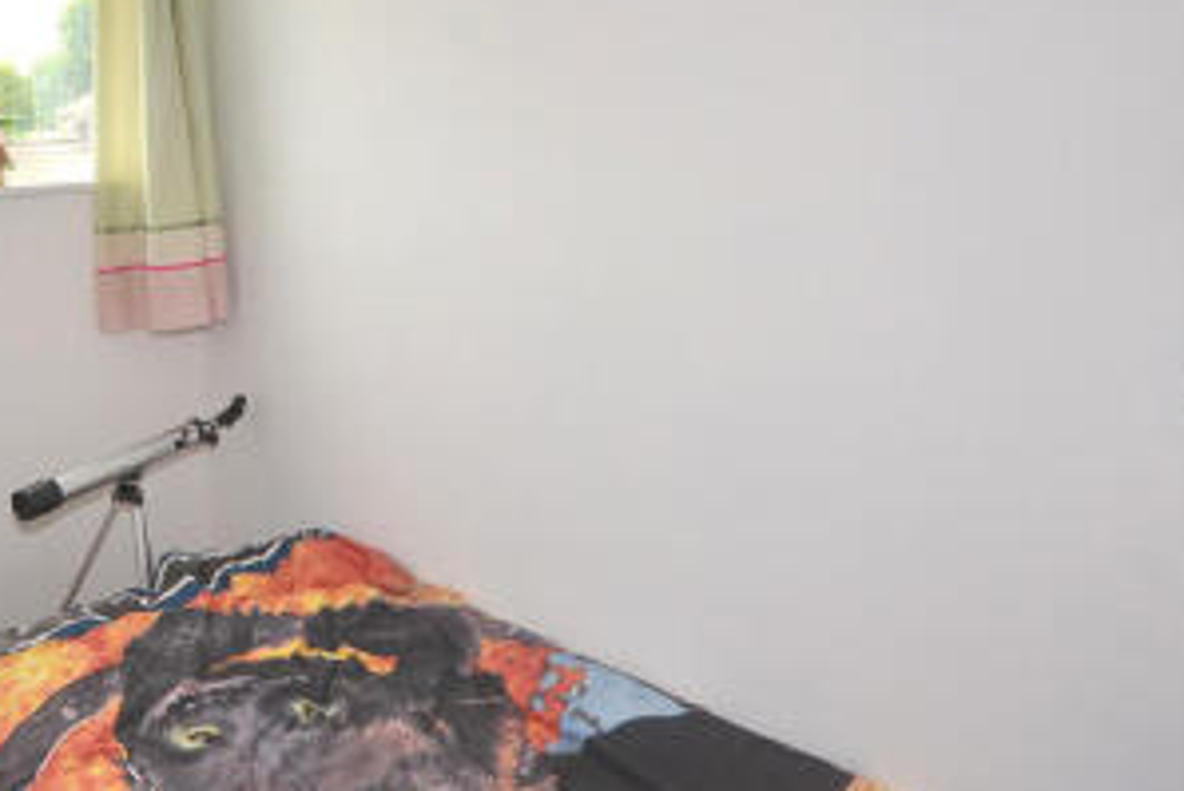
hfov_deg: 53.8
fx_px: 1086
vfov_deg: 39.8
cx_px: 256
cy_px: 308
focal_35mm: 33
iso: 100
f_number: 4
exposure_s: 1/60
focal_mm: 10
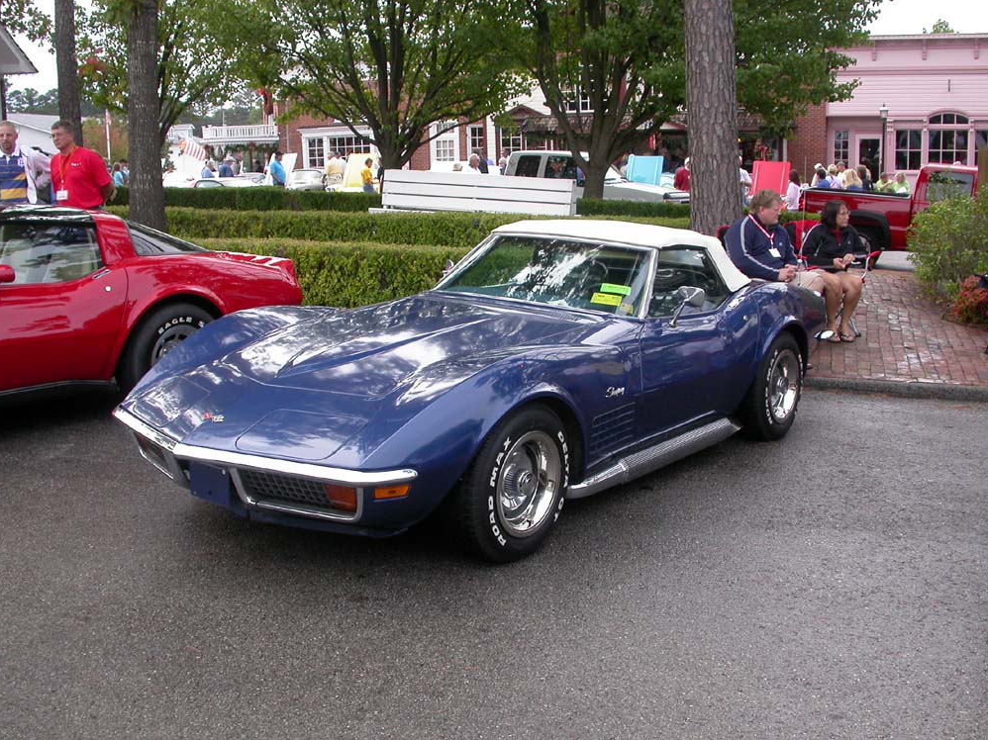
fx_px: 1113
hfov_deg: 47.9
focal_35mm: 39
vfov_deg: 36.8
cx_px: 495
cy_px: 378
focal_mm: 7.85
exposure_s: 1/161
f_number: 4.7
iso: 100
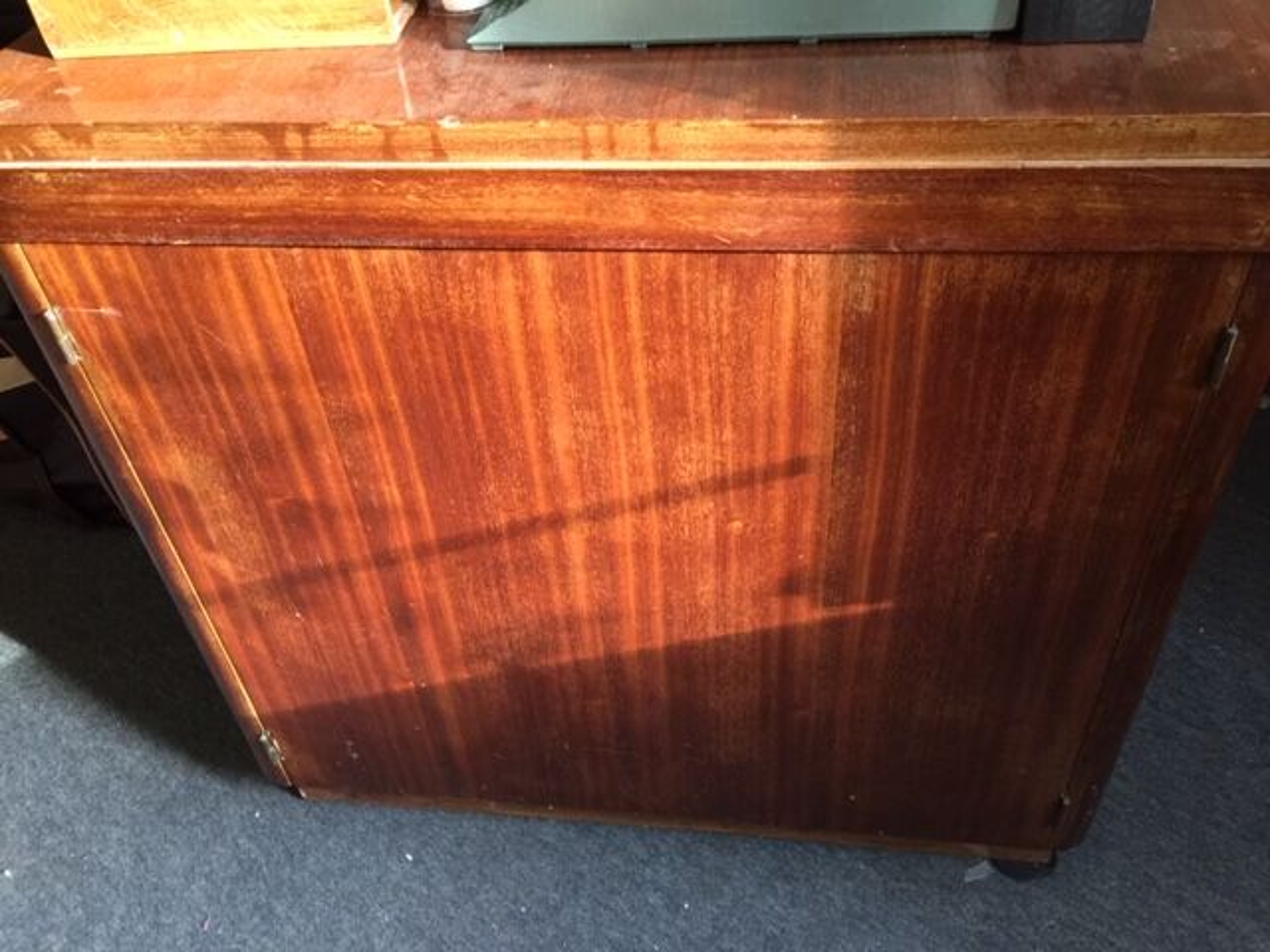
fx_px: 1064
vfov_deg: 48.2
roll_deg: +6.9
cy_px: 476
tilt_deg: -40.9
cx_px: 635
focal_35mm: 29
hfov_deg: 61.7
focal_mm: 4.15
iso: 125
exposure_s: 1/17
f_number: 2.2
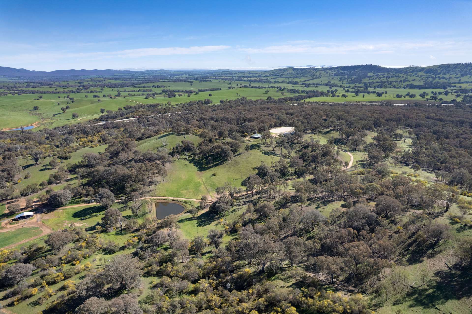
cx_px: 236
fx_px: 288
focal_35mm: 22
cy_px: 157
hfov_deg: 78.6
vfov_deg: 57.2
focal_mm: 8.38
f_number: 2.8
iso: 130
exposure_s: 1/640
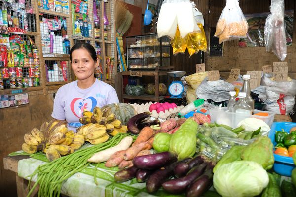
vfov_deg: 45.0
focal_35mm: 29
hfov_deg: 63.7
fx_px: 238
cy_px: 98
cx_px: 148
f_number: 5.6
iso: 3200
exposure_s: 1/400
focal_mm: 19
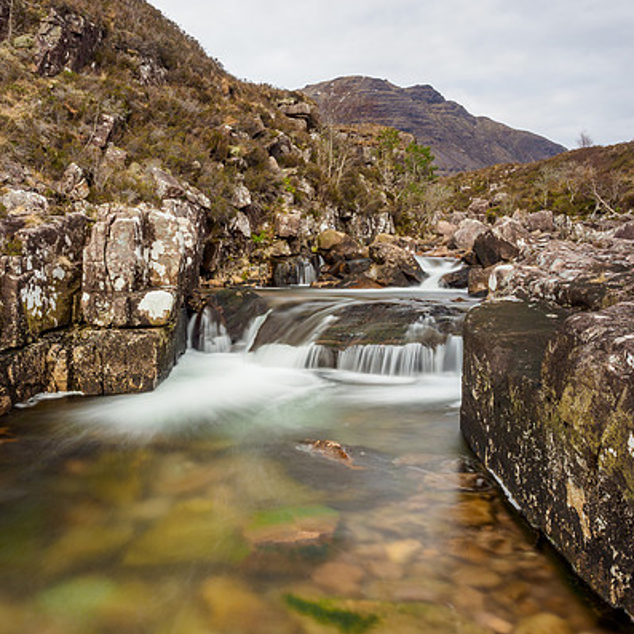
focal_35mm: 31
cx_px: 257
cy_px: 331
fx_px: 642
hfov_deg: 52.2
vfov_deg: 52.5
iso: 200
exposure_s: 5
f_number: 7.1
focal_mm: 12
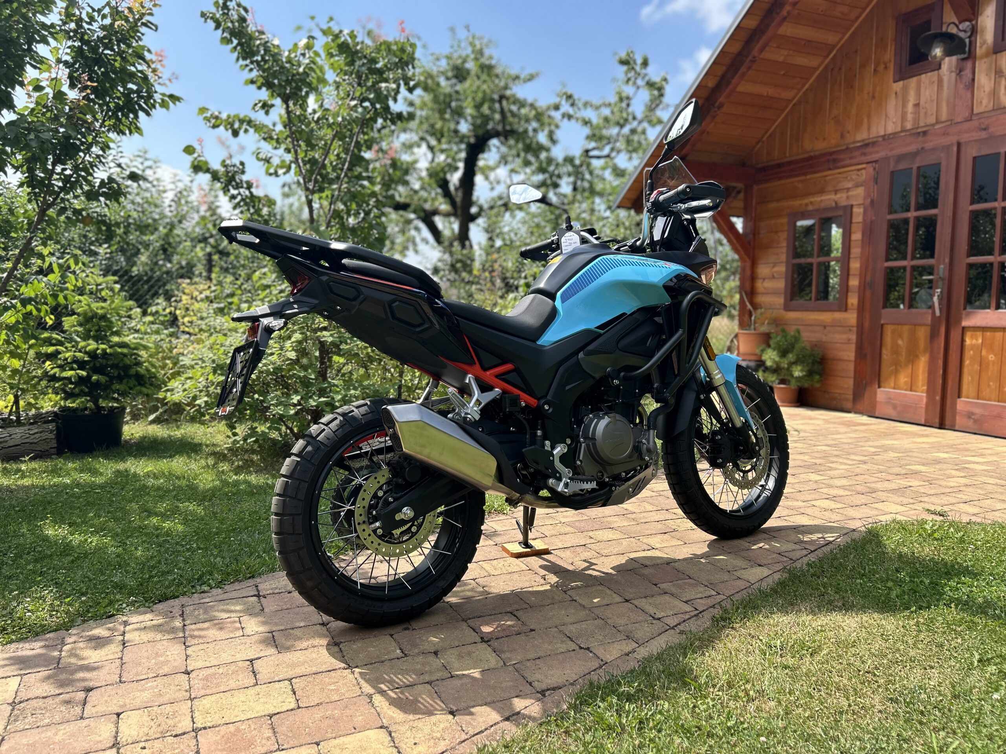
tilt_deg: -6.0
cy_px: 377
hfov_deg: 67.3
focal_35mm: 26
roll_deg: -0.7
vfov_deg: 53.1
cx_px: 503
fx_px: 756
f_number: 1.5
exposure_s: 1/2299
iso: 50
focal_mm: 5.7
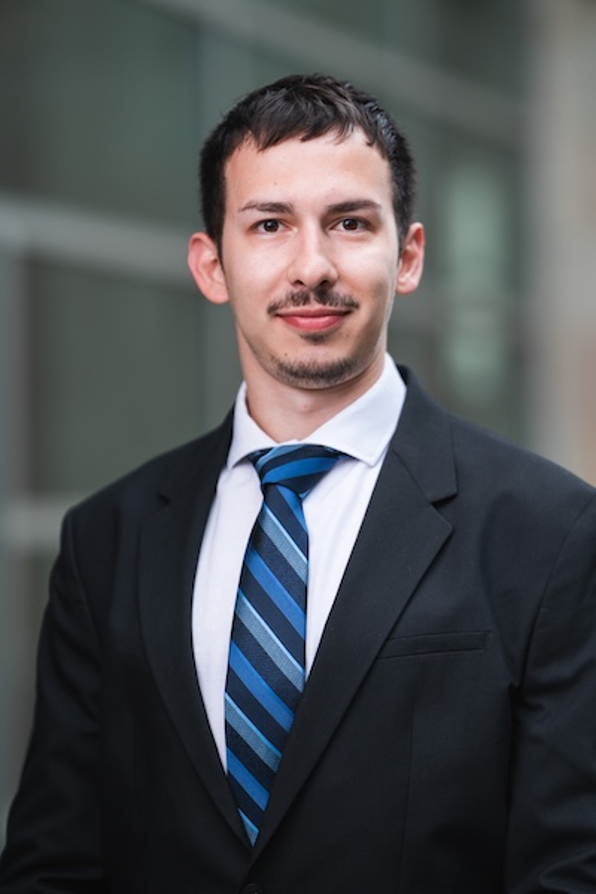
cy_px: 447
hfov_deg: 10.2
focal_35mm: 135
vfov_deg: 15.2
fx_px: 3352
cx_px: 298
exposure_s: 1/800
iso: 200
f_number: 2
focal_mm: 135
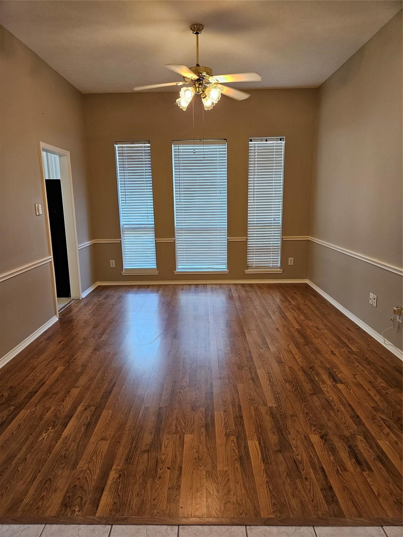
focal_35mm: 23
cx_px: 202
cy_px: 268
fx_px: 357
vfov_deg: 73.9
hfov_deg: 58.9
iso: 200
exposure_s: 1/120
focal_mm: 5.4
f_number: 1.8
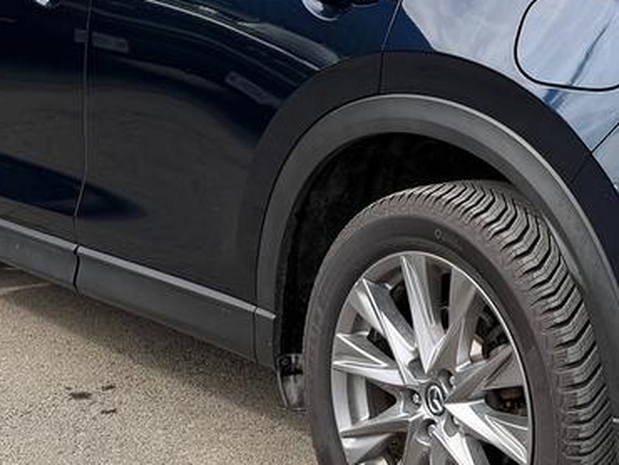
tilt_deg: -7.1
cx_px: 594
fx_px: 1485
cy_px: 69
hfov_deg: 22.8
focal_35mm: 83
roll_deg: -0.2
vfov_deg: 17.6
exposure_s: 1/2703
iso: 80
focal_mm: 6.76
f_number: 1.78
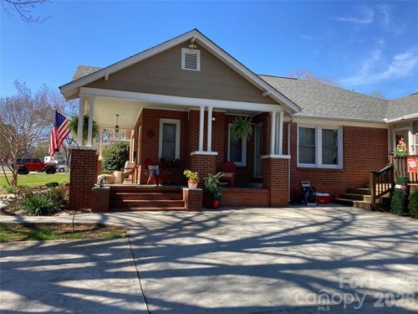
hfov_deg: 63.4
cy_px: 157
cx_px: 209
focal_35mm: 28
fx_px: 338
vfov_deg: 49.7
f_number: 1.8
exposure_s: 1/857
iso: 20
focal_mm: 3.99
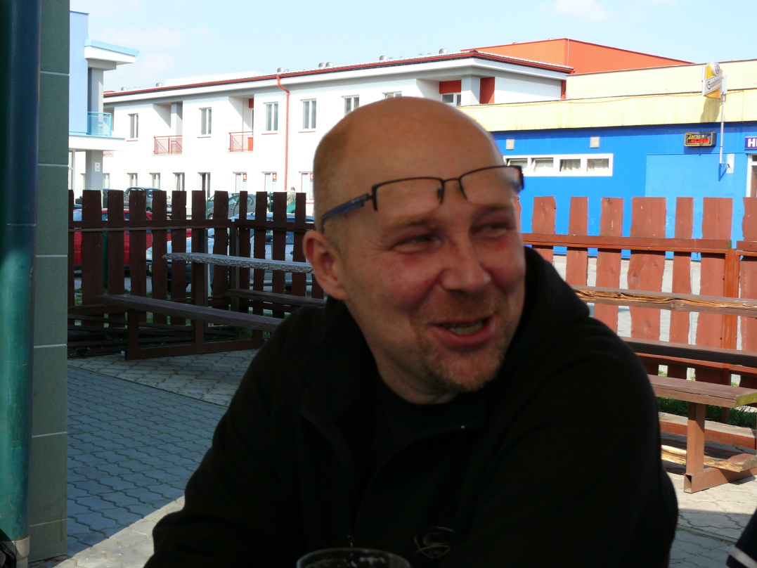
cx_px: 378
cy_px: 284
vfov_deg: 29.1
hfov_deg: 38.2
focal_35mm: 50
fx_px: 1094
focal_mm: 10.2
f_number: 3.6
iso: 100
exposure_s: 1/500
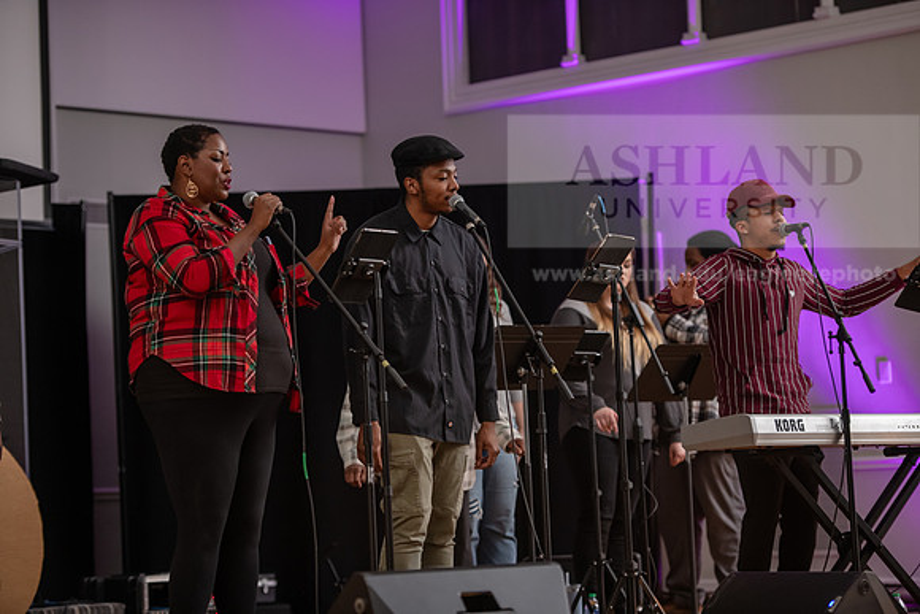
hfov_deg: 19.5
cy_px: 307
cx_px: 460
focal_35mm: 105
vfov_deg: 13.0
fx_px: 2684
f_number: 2.8
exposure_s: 1/60
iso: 1250
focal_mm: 105
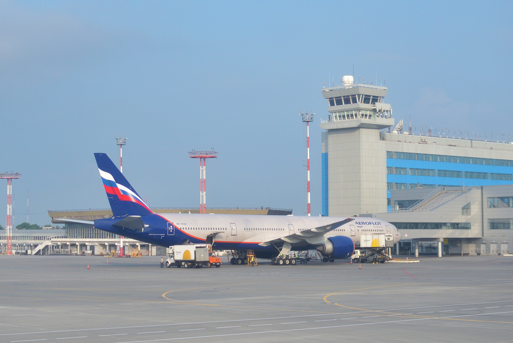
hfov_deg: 38.2
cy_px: 172
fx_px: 742
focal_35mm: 52
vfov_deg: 26.0
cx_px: 256
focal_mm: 35
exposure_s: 1/8000
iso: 400
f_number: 2.5
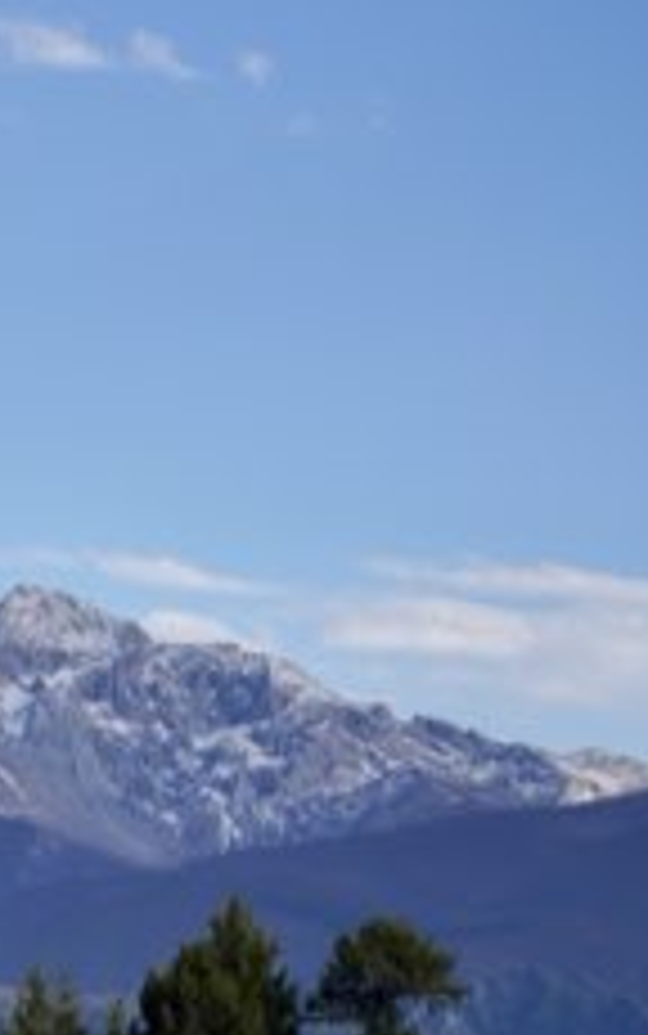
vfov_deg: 9.5
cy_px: 441
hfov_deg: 5.9
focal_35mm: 221
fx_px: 6237
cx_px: -216
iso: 125
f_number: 4
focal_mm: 83
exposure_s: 1/2500
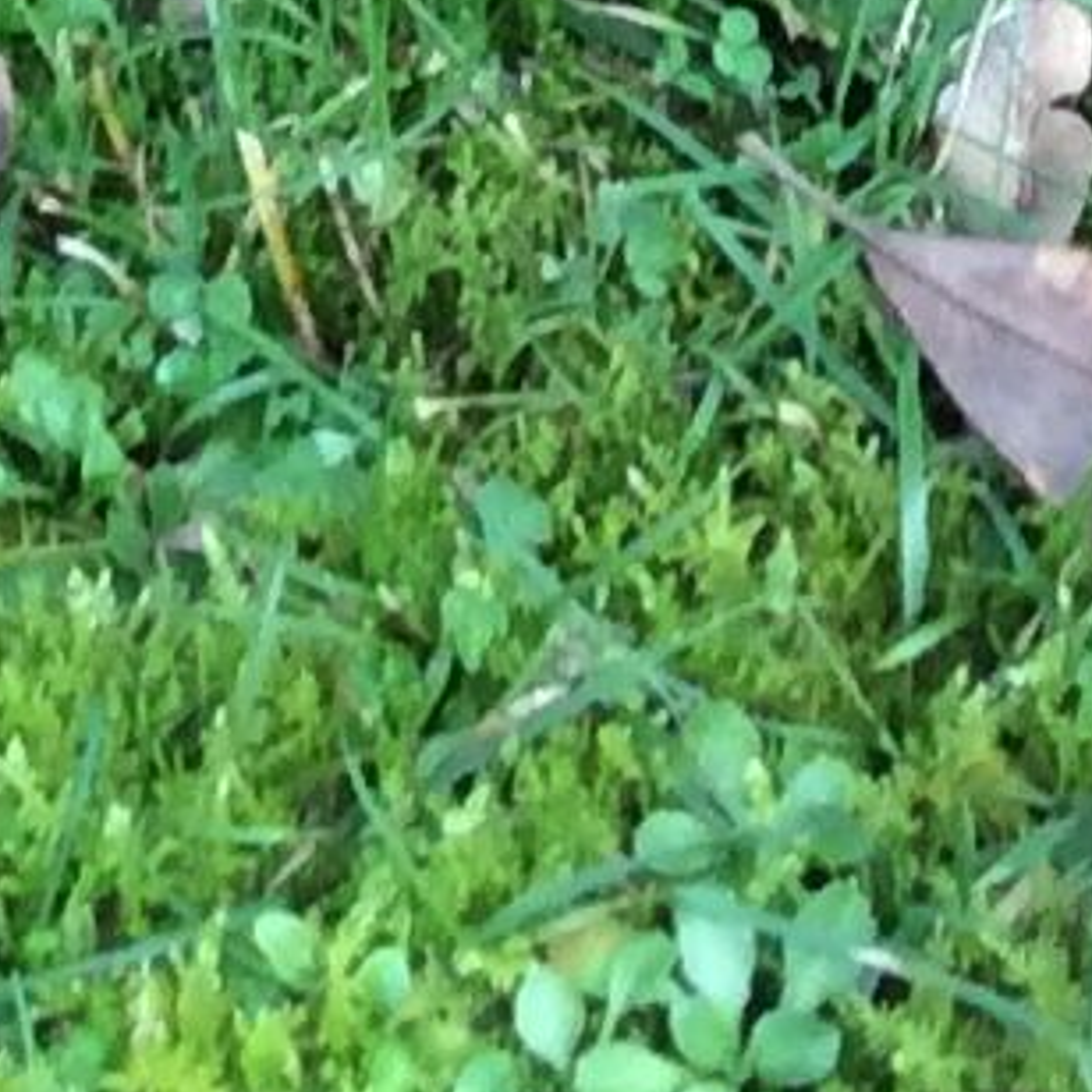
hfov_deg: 7.4
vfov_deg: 6.6
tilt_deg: -32.5
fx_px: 8494
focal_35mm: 238
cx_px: 344
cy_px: -2269
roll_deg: +2.1
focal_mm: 3.3
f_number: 2.4
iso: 50
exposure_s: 1/100
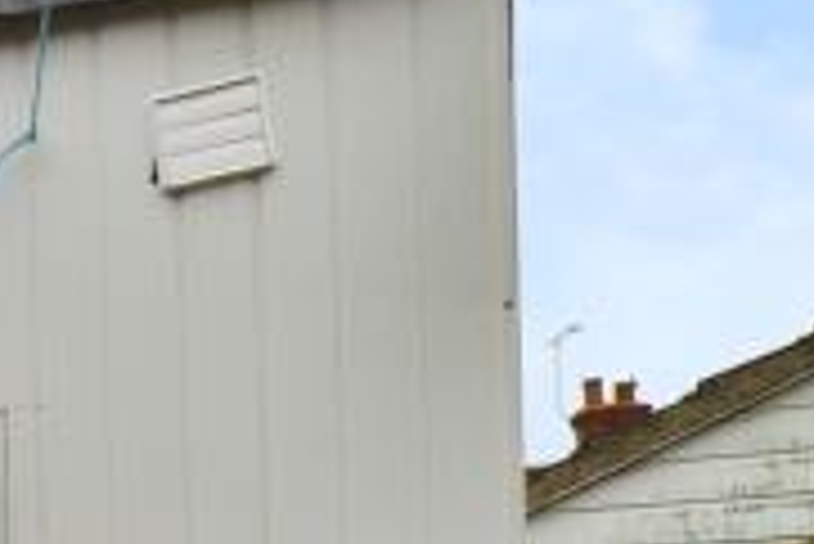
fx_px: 1788
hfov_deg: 15.2
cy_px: 897
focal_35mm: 79
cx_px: -1115
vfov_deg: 15.5
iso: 250
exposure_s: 1/80
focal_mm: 14
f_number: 8
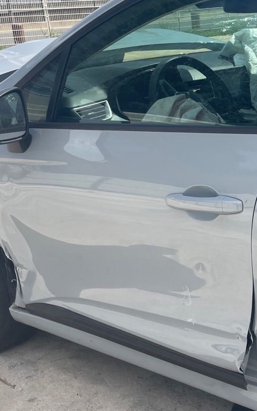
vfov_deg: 33.9
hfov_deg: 20.6
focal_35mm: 60
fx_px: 672
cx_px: 284
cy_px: 235
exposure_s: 1/2132
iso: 32
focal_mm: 4.2
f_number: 1.6
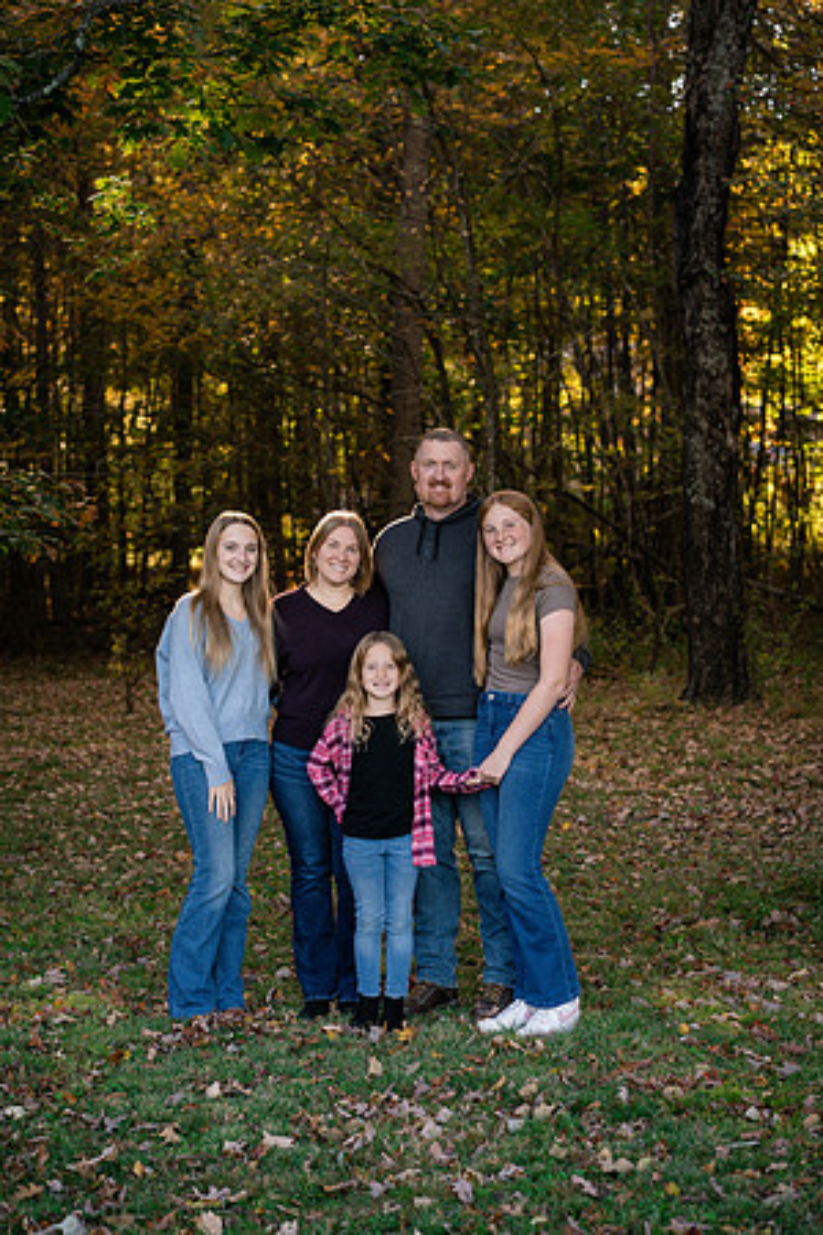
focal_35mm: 85
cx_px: 412
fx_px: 2915
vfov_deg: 23.9
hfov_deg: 16.1
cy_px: 618
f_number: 4.5
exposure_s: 1/200
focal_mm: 85
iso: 320
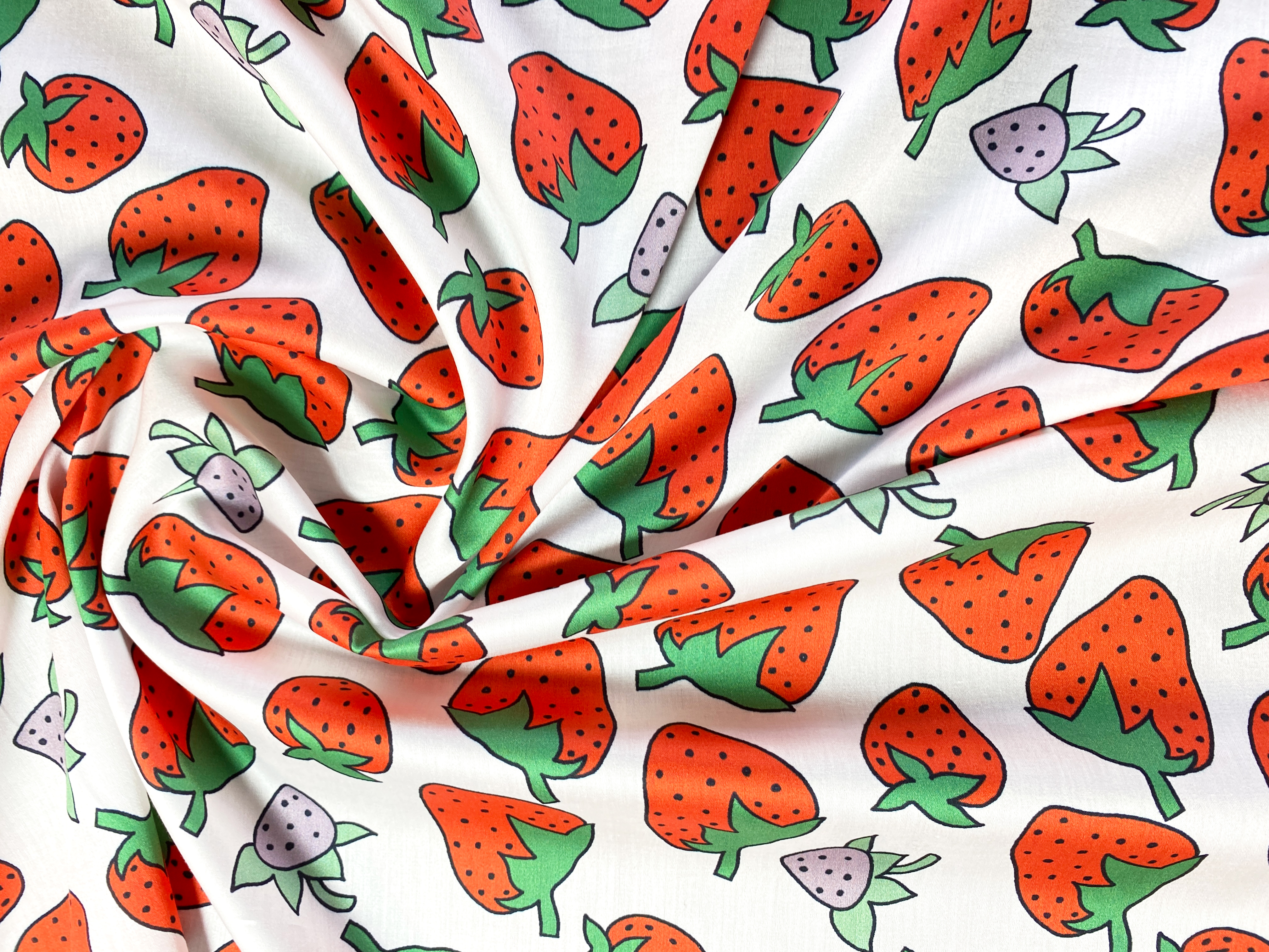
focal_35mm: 26
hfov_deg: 67.3
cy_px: 476
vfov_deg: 53.1
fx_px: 953
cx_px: 634
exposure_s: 1/100
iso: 80
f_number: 1.8
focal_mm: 4.25
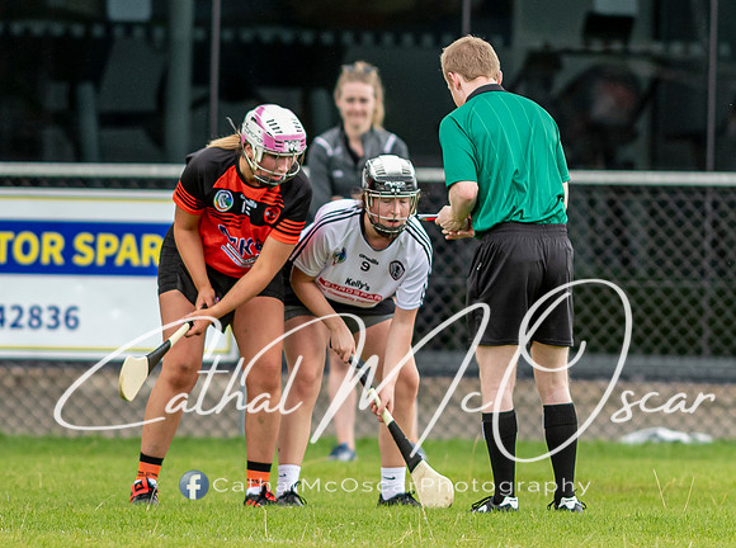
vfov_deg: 1.5
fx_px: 21200
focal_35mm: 1000
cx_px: 213
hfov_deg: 2.0
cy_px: 368
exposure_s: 1/1000
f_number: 2.8
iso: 400
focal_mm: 300
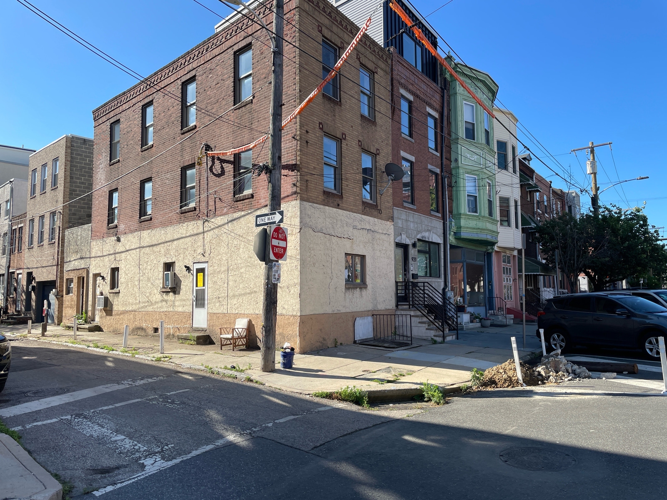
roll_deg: +0.6
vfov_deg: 53.1
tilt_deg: +6.6
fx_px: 501
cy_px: 250
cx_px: 334
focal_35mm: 26
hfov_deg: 67.3
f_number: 1.6
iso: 32
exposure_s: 1/1825
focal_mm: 4.2
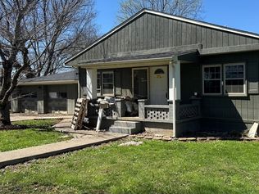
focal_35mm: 38
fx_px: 284
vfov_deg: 37.7
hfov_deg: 48.8
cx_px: 152
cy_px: 87
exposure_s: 1/3096
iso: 80
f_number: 1.78
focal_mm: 6.76
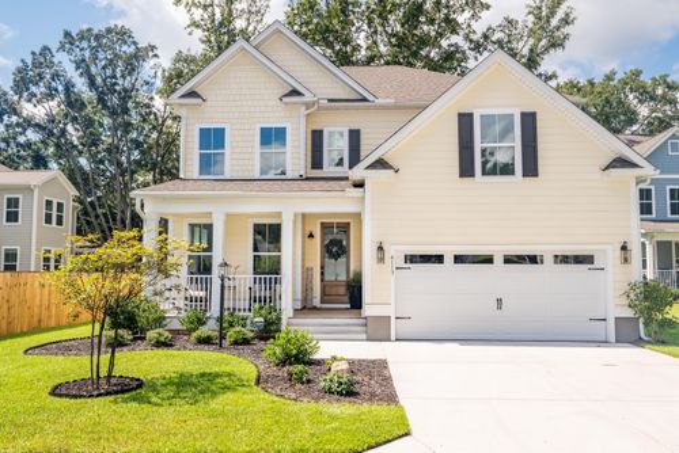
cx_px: 338
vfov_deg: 44.1
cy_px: 228
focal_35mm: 30
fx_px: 560
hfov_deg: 62.4
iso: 100
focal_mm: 29
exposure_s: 1/320
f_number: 8
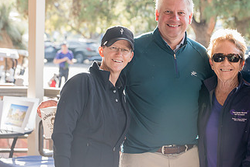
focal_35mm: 126
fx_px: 875
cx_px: 224
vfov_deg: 10.9
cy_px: 91
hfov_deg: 16.1
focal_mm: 70
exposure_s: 1/160
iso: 500
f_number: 4.5
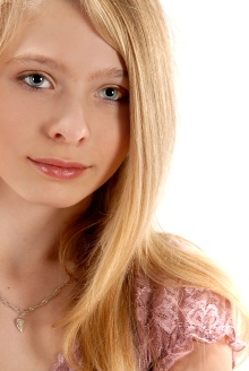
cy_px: 179
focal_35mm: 151
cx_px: 61
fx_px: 1559
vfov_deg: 13.6
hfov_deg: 9.1
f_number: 8
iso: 100
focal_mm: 55
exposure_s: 1/125
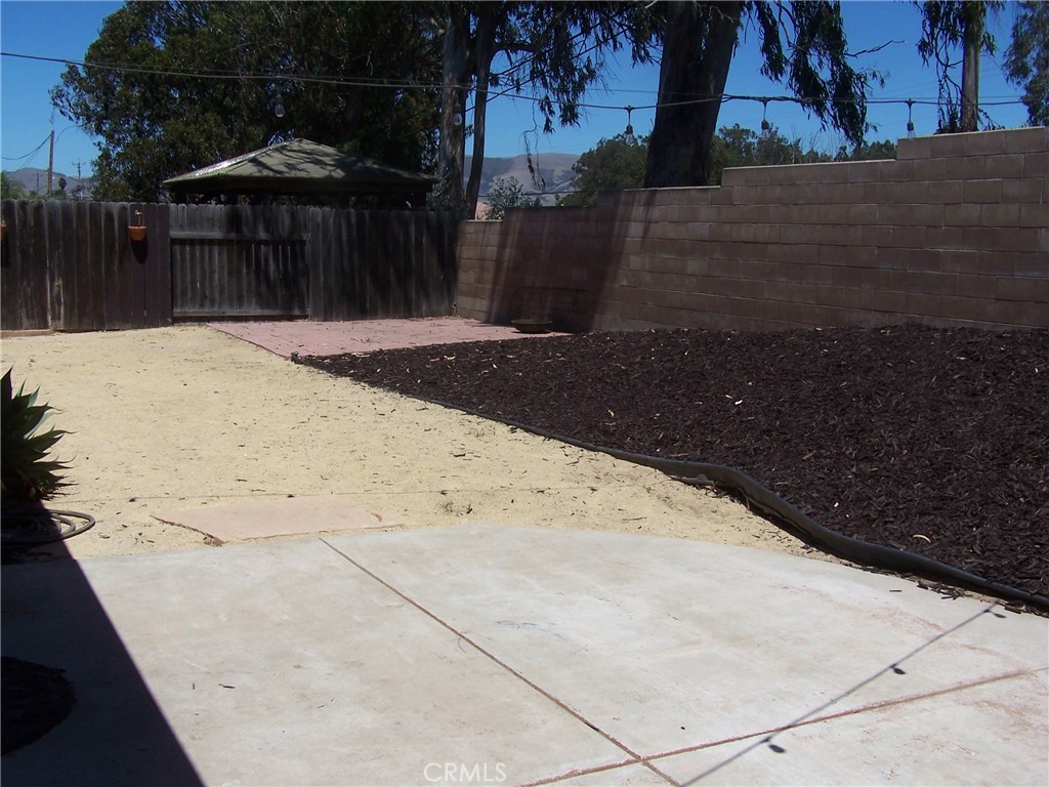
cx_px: 524
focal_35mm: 38
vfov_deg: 37.7
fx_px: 1152
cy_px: 394
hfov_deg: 49.0
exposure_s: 1/750
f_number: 5.6
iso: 80
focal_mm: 6.3
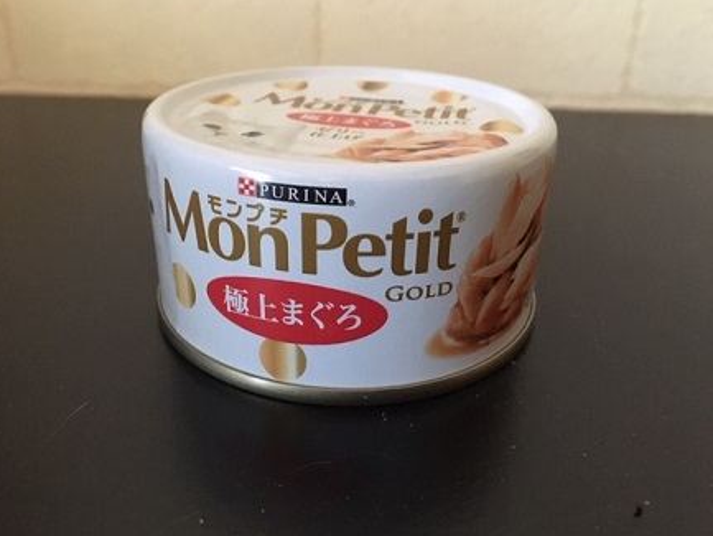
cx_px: 357
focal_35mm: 30
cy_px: 262
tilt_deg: -27.0
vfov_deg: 46.8
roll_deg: -1.8
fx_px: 618
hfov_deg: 60.0
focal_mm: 4.15
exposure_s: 1/15
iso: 320
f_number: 2.2
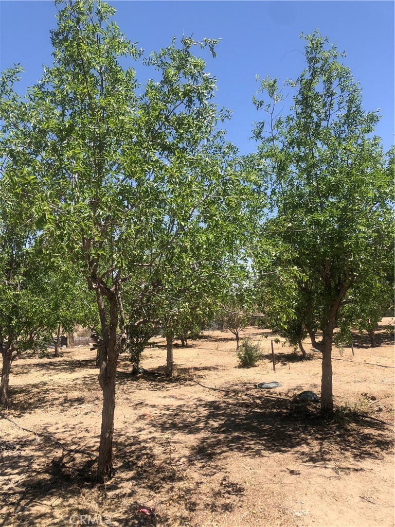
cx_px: 198
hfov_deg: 49.7
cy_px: 264
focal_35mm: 28
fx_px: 426
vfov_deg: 63.4
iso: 20
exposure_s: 1/1372
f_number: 1.8
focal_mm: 4
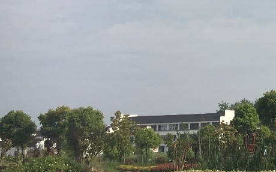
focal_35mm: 107
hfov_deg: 16.8
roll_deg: +2.1
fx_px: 804
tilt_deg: +11.7
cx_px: 466
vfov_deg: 11.9
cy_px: -41
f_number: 2.2
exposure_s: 1/2137
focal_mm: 4.15
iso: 25
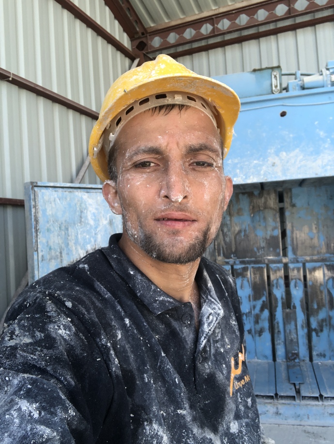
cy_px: 222
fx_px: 411
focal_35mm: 32
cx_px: 167
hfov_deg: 44.2
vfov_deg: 56.8
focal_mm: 2.87
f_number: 2.2
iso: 32
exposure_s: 1/120
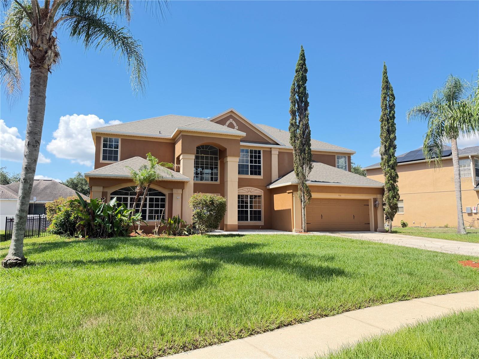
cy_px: 180
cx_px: 240
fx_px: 332
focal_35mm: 24
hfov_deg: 71.6
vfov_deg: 56.8
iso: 100
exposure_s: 1/992
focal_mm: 6.76
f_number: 1.78
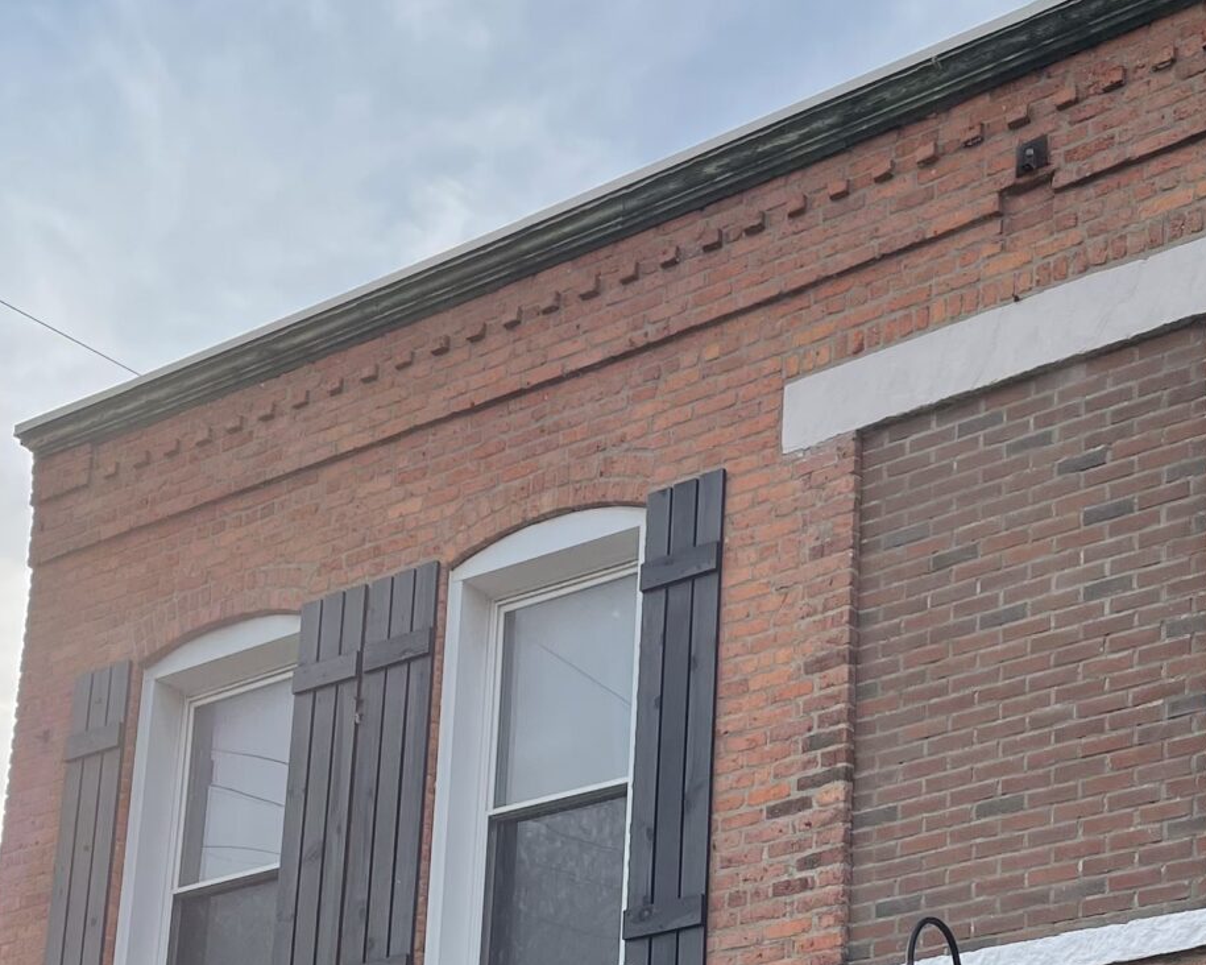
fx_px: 2534
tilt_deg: +15.0
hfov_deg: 26.6
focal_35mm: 71
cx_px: 833
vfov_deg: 20.5
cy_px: 1074
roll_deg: -1.7
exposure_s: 1/2451
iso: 32
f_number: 1.6
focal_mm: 4.2
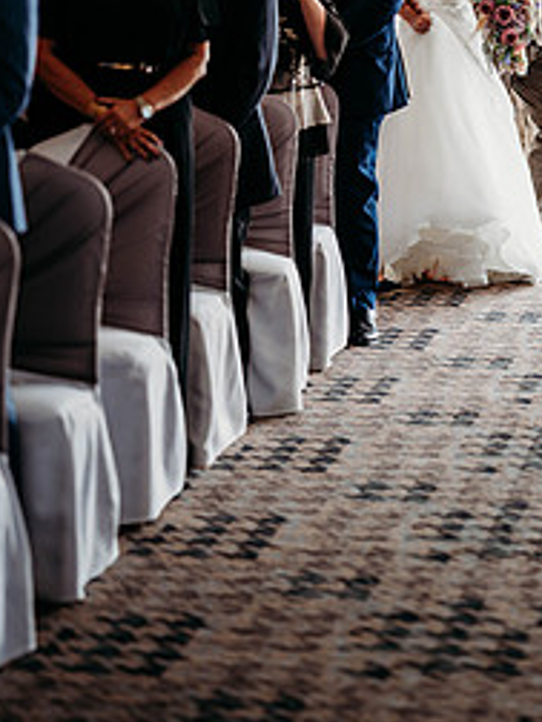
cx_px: 389
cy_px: 198
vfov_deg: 13.5
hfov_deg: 10.1
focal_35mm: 146
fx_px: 3048
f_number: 2
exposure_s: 1/250
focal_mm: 85
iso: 100
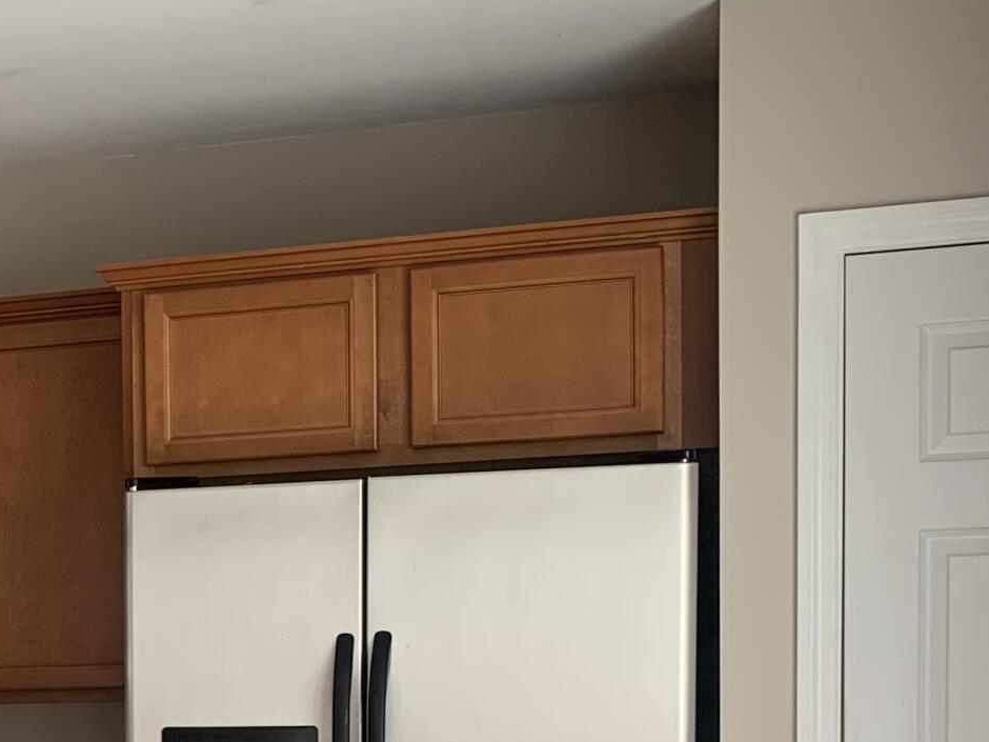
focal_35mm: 83
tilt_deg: -5.3
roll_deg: +2.1
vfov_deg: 17.2
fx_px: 2371
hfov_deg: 21.8
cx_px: -195
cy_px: 805
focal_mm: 4.25
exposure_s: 1/121
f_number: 1.8
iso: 50
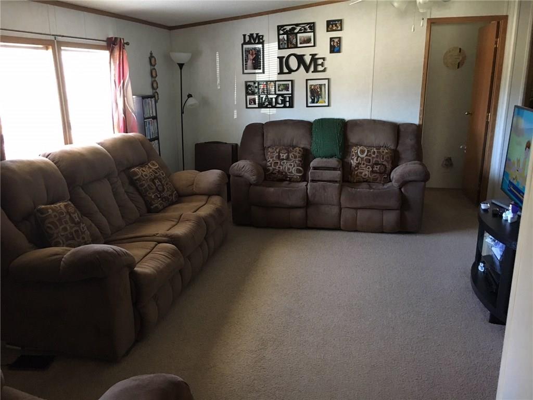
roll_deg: -0.1
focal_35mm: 29
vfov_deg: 48.2
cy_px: 200
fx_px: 447
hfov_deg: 61.7
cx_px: 266
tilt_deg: -13.7
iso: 200
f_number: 2.2
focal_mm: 4.15
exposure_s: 1/30
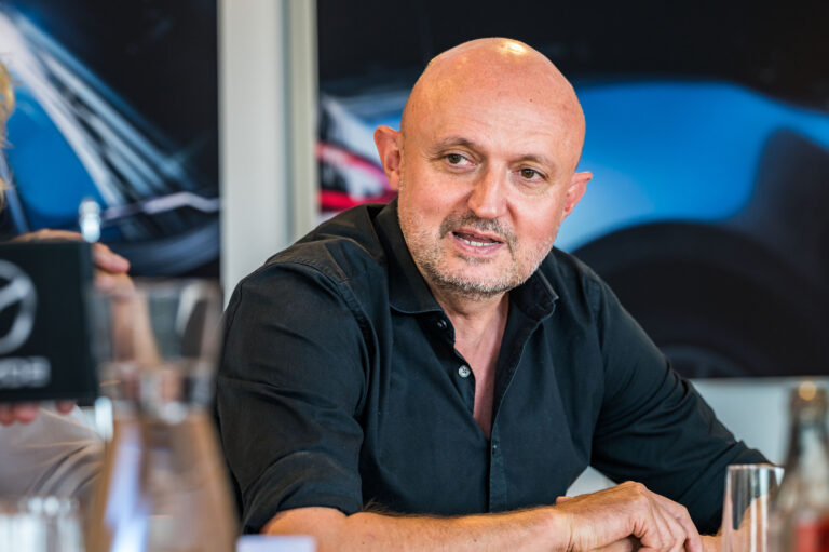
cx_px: 414
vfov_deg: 10.5
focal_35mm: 130
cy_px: 276
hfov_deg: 15.8
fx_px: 2992
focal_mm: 130
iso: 640
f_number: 4.5
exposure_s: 1/125
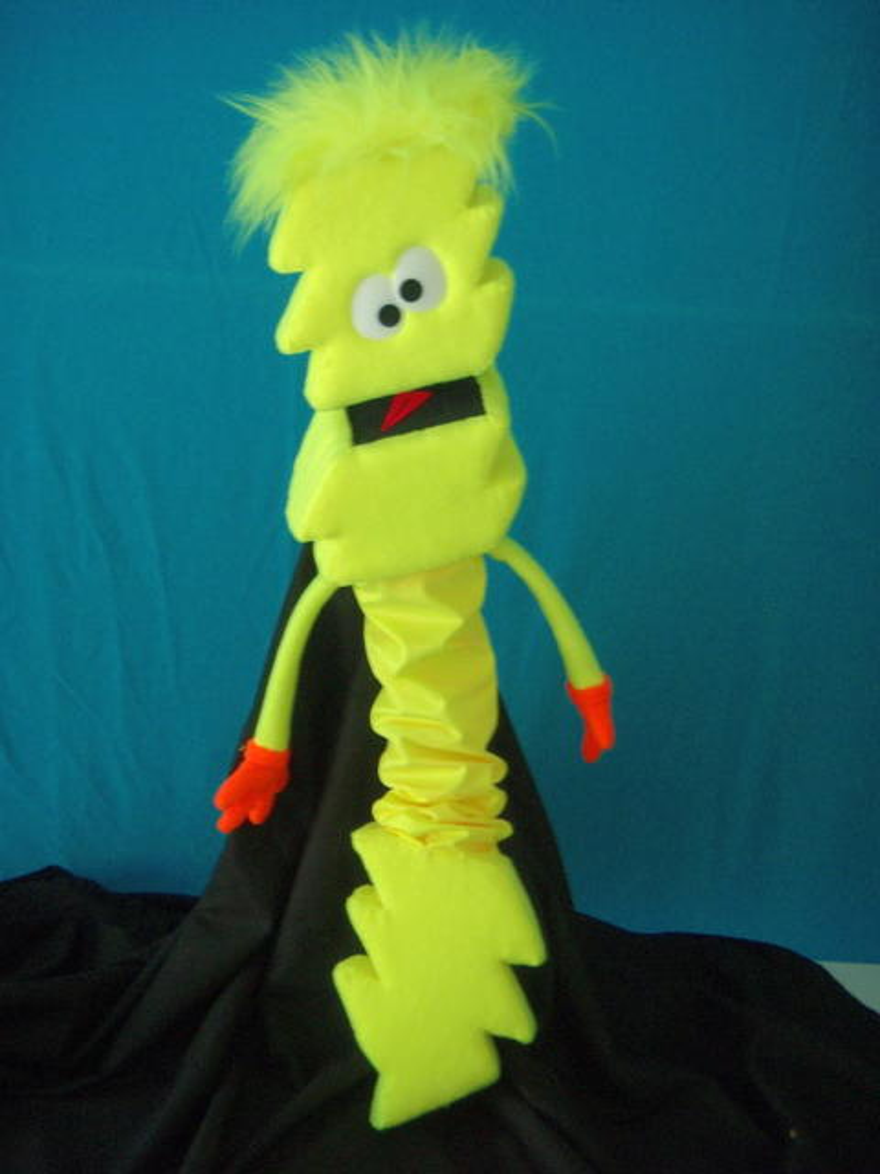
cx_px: 440
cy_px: 587
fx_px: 1627
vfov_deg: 39.7
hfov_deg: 30.3
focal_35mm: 48
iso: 100
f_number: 3.7
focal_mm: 8
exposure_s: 1/13.8
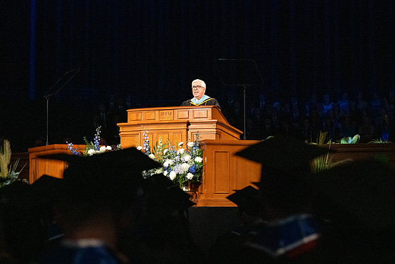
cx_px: 197
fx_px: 954
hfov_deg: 23.4
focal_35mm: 87
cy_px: 105
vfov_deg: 15.7
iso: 3200
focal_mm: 70
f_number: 3.5
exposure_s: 1/1000
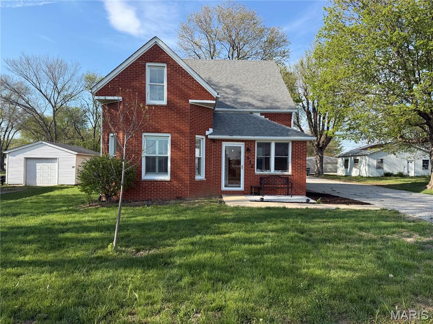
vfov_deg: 56.8
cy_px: 162
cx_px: 216
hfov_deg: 71.6
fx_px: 300
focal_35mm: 24
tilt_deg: -0.2
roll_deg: -0.4
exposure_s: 1/2110
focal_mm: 6.76
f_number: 1.78
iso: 80
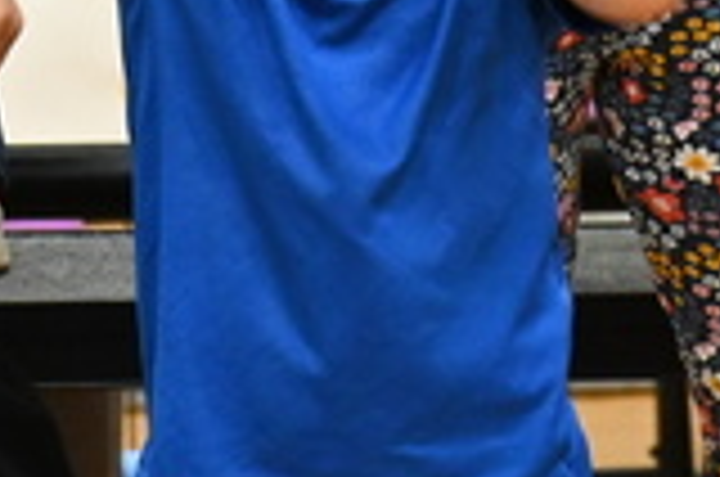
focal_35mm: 1059
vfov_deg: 1.3
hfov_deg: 1.9
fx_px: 21138
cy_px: -605
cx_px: 1413
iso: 2200
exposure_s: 1/125
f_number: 5
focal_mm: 110
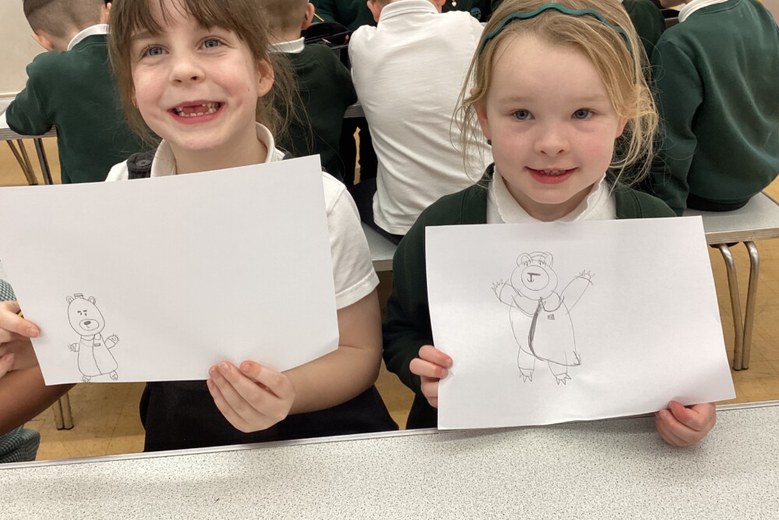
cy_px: 232
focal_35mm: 33
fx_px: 714
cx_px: 393
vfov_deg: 39.9
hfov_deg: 57.2
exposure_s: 1/50
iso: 80
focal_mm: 3.3
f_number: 2.4
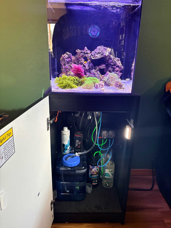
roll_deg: -0.9
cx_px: 86
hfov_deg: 53.1
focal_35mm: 26
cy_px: 114
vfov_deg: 67.3
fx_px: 171
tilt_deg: -17.8
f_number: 1.6
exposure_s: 1/46
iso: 500
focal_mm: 5.96
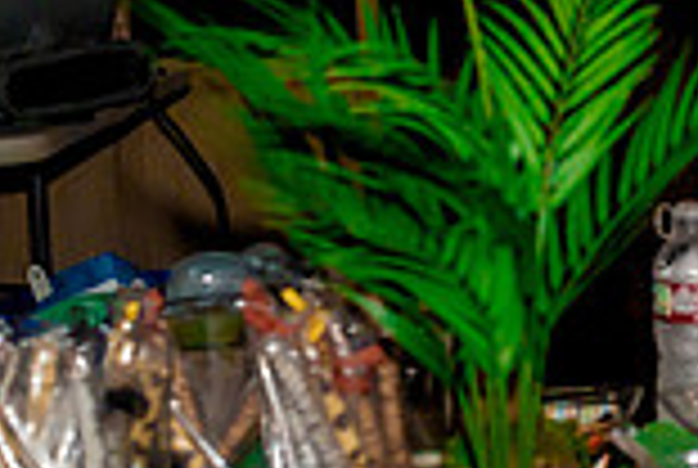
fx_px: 3672
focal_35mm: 189
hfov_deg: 10.2
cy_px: 25
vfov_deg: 7.3
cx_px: 1256
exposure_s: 1/200
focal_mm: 49
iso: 2000
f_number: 3.2
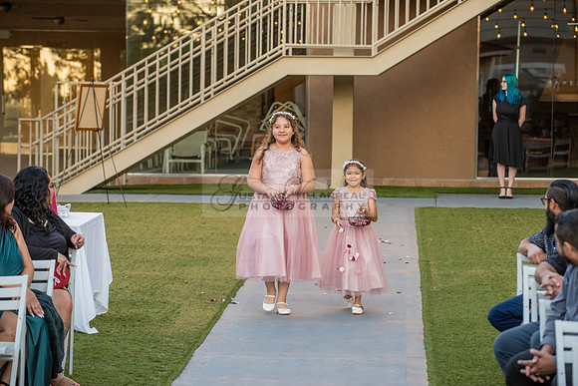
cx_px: 289
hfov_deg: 15.8
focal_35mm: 130
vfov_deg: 10.6
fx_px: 2088
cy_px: 193
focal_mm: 130
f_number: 4
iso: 800
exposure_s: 1/320
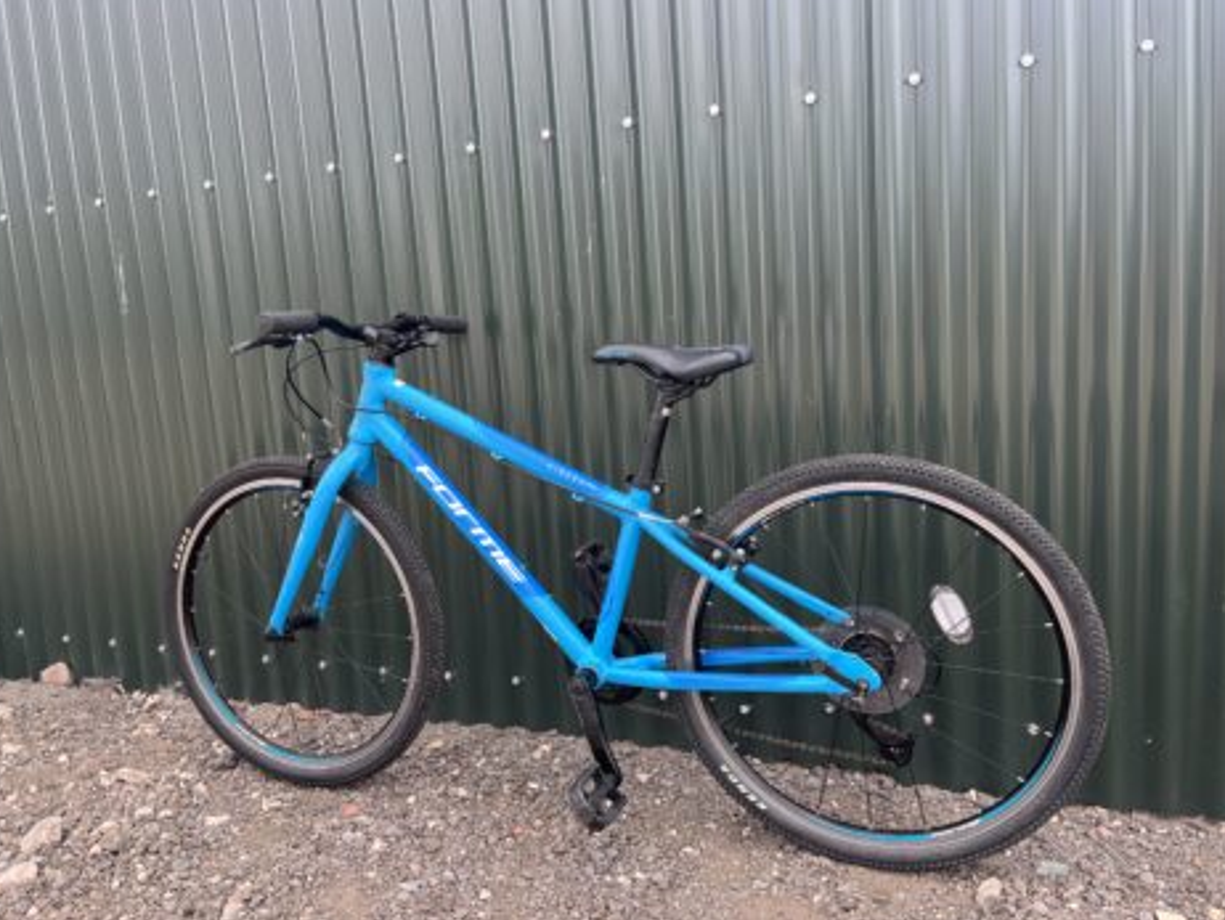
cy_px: 453
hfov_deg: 65.3
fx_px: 956
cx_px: 597
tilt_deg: -7.3
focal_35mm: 27
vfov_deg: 51.4
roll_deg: +2.0
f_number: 1.6
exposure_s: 1/508
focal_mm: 5.1
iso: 50
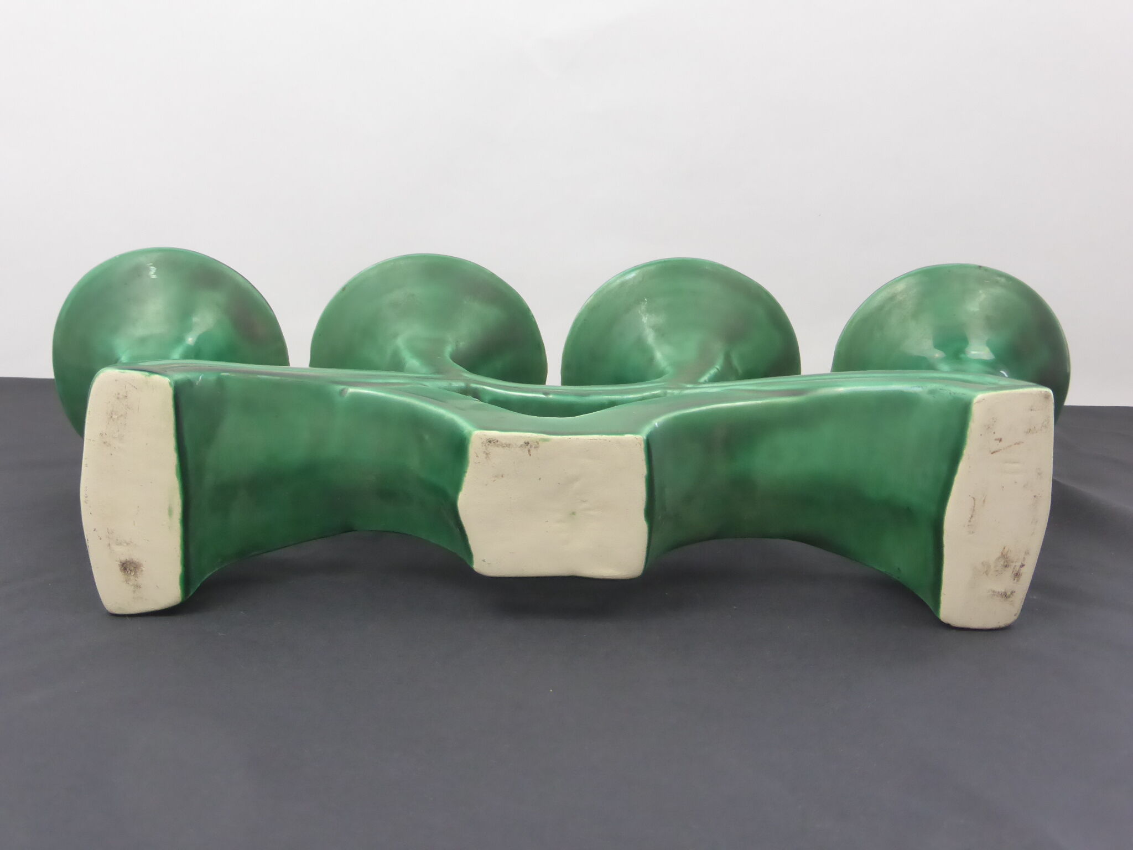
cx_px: 566
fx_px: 1538
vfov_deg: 30.9
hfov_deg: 40.4
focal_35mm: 47
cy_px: 425
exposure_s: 1/60
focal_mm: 8.5
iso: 500
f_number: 4.2
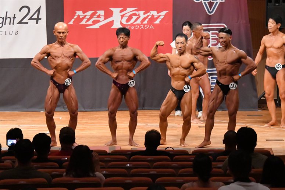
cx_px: 142
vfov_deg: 7.5
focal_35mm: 183
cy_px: 95
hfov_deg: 11.2
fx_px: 1448
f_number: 5.6
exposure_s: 1/400
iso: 12800
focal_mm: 122
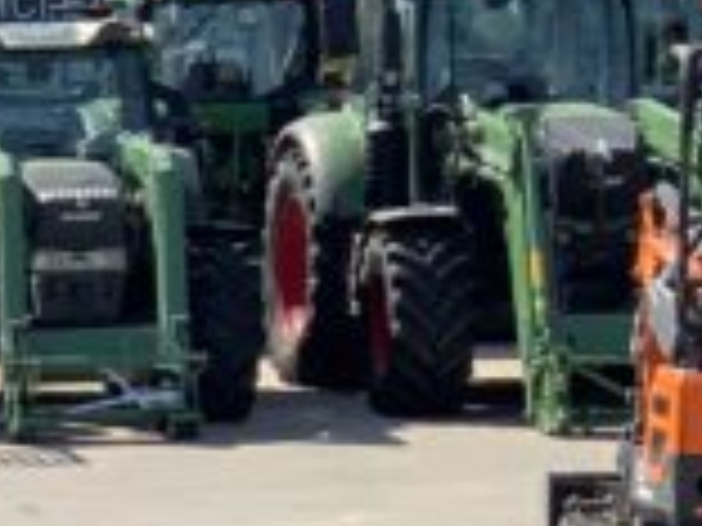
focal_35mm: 190
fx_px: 3853
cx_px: -1076
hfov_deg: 9.2
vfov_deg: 7.7
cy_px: 661
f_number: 1.8
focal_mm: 3
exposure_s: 1/1451
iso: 16
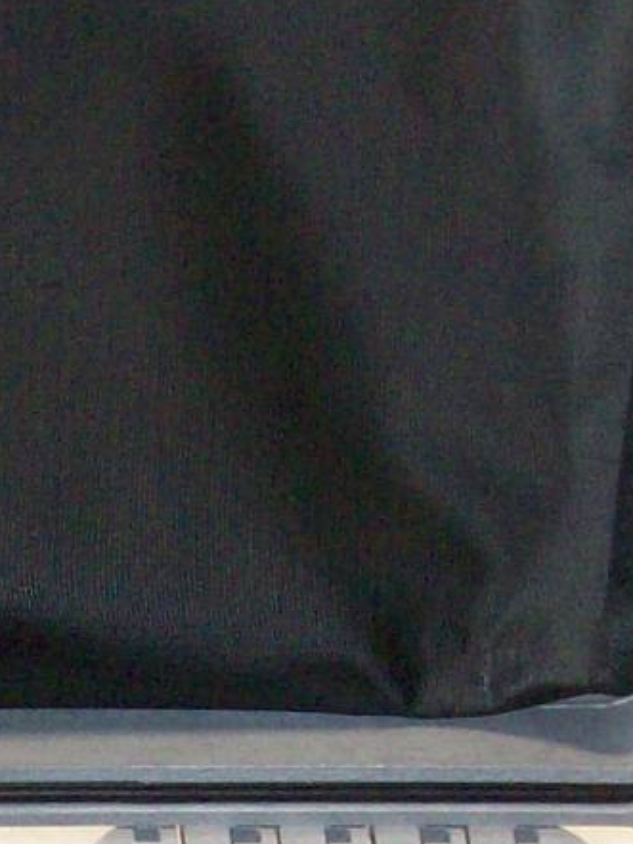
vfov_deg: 12.3
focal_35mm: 158
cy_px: 932
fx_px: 3850
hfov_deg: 9.1
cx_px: -342
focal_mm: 5.7
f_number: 2.8
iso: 160
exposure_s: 1/60
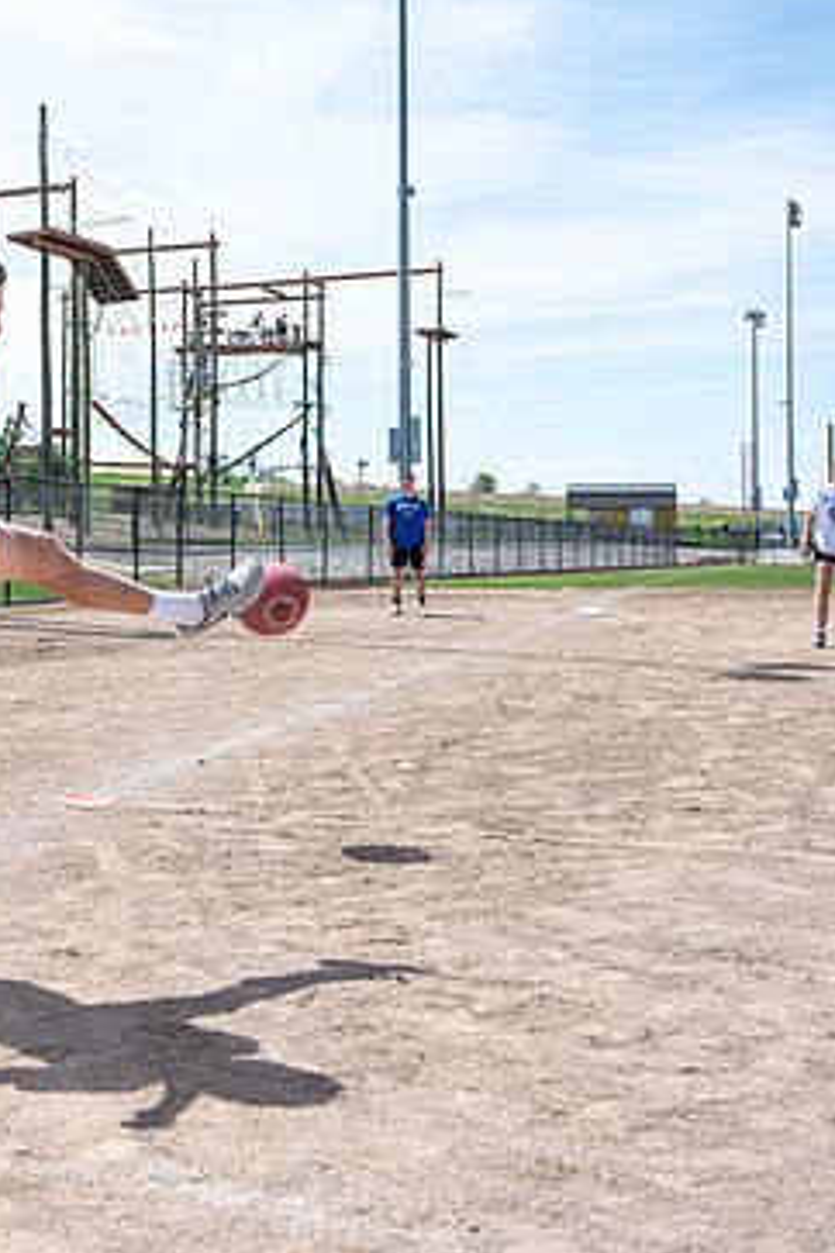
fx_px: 1635
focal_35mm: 47
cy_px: 481
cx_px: 133
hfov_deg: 27.9
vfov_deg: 41.7
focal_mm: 24.5
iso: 160
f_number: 4
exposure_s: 1/2000
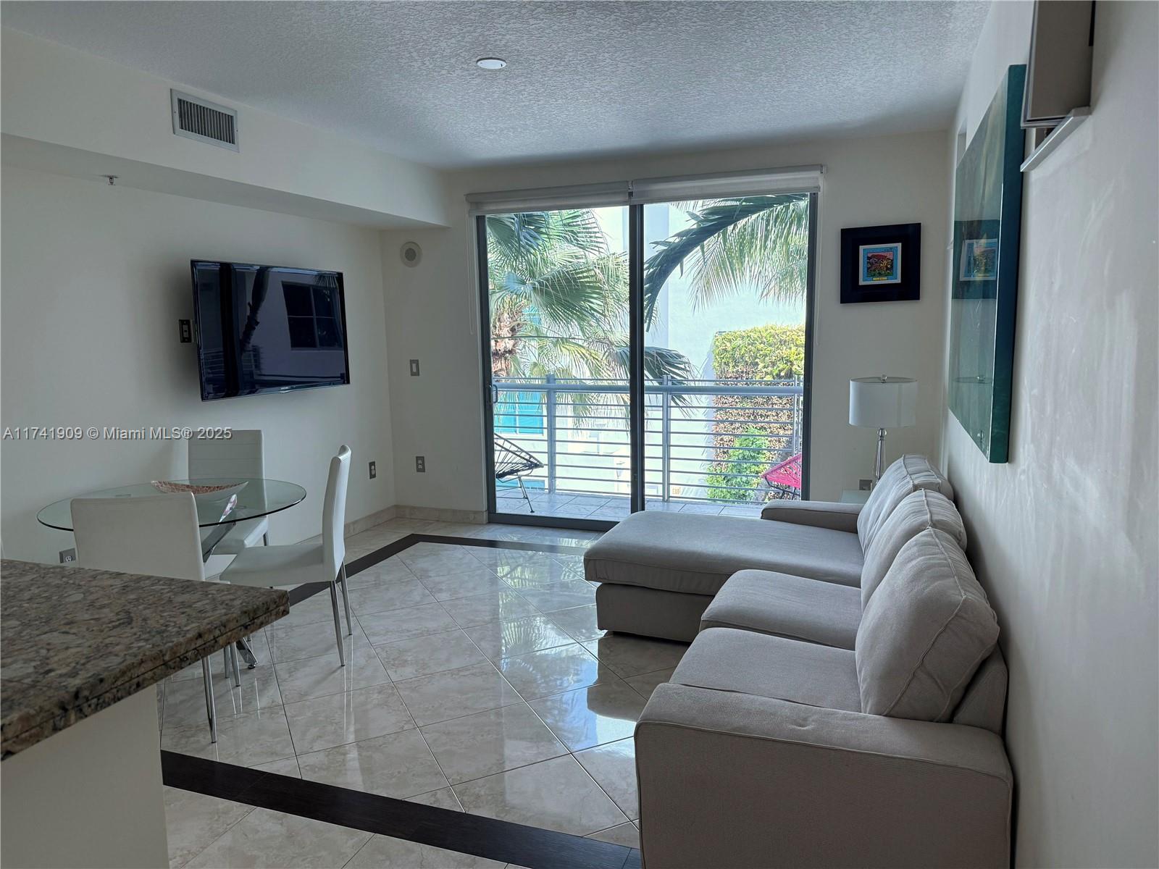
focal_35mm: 24
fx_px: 804
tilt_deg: -7.5
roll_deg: +0.8
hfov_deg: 71.6
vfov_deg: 56.8
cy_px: 434
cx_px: 580
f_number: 1.78
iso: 100
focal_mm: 6.76
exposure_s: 1/403
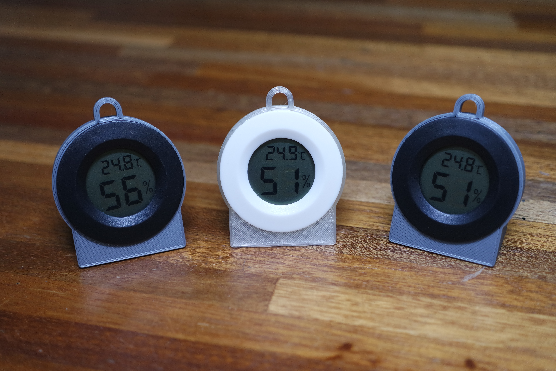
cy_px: 185
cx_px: 277
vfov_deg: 29.2
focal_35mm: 46
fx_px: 710
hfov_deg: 42.7
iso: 200
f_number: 1.8
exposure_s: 1/80
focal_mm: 17
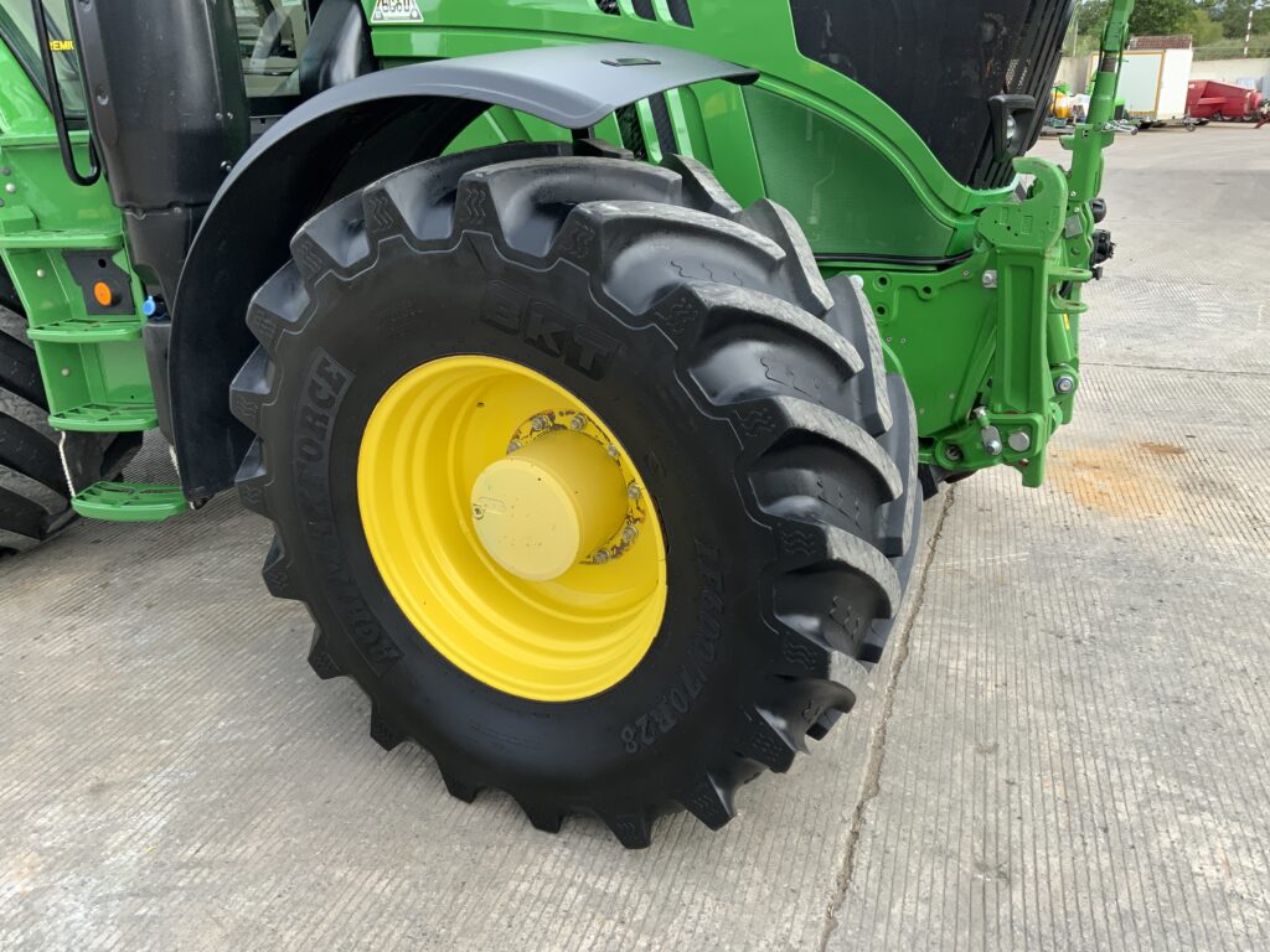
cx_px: 635
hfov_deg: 61.7
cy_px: 476
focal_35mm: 29
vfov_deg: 48.2
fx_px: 1064
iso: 16
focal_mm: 3
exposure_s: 1/333
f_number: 1.8
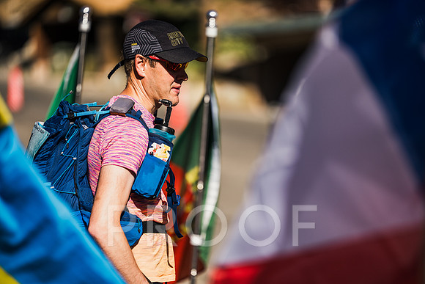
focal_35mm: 150
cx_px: 212
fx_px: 1771
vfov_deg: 9.2
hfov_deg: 13.7
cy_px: 142
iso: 100
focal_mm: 150
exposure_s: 1/8000
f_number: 2
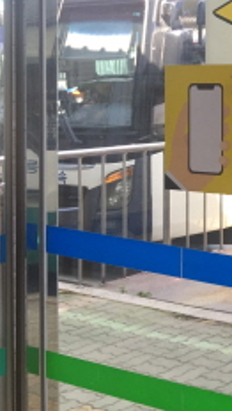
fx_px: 742
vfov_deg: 30.3
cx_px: 441
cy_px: 86
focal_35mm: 68
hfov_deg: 15.0
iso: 40
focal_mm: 4.15
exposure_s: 1/120
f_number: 2.2
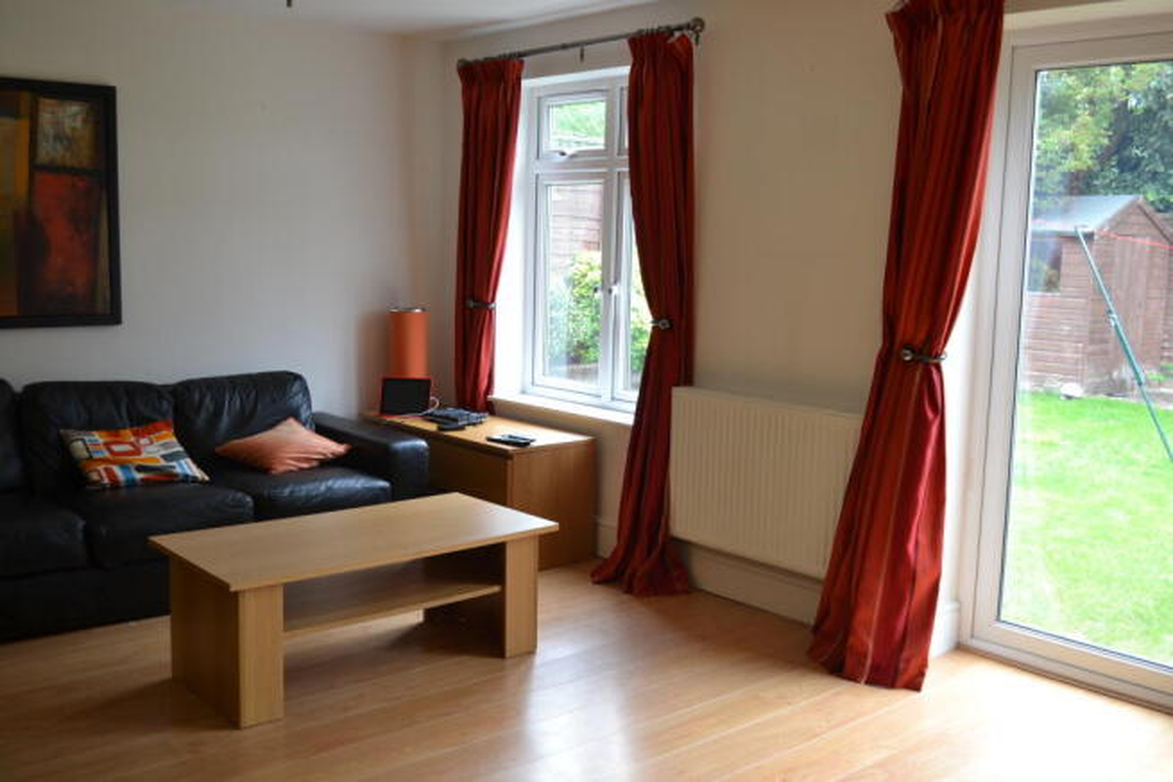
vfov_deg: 40.0
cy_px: 391
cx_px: 586
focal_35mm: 33
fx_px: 1075
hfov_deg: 57.2
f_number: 4
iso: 400
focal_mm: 22
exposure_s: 1/60
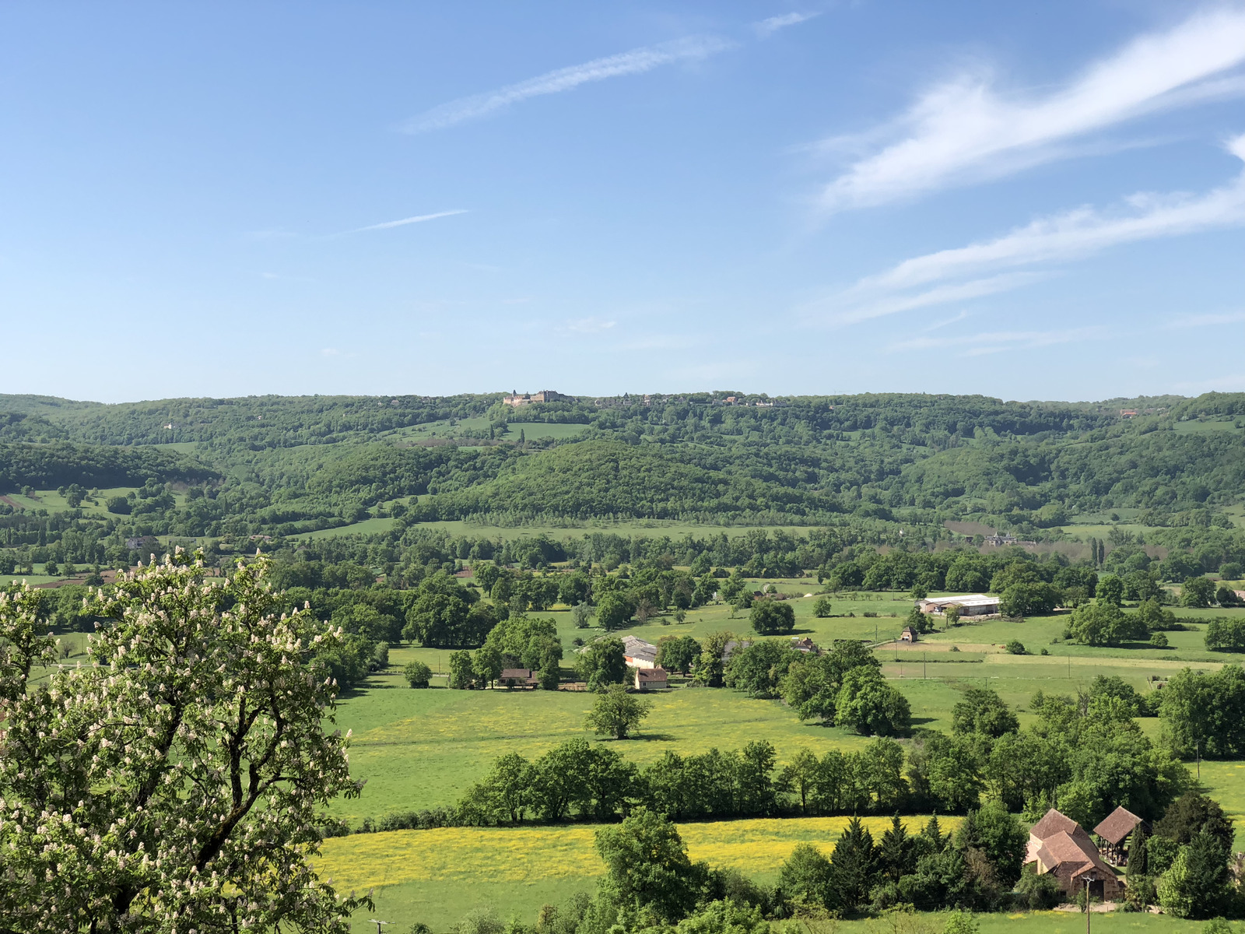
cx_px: 622
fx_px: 1870
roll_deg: +0.6
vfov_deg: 28.0
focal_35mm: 52
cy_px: 467
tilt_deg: +0.5
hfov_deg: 36.8
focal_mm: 6
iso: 16
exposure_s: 1/1116
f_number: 2.4
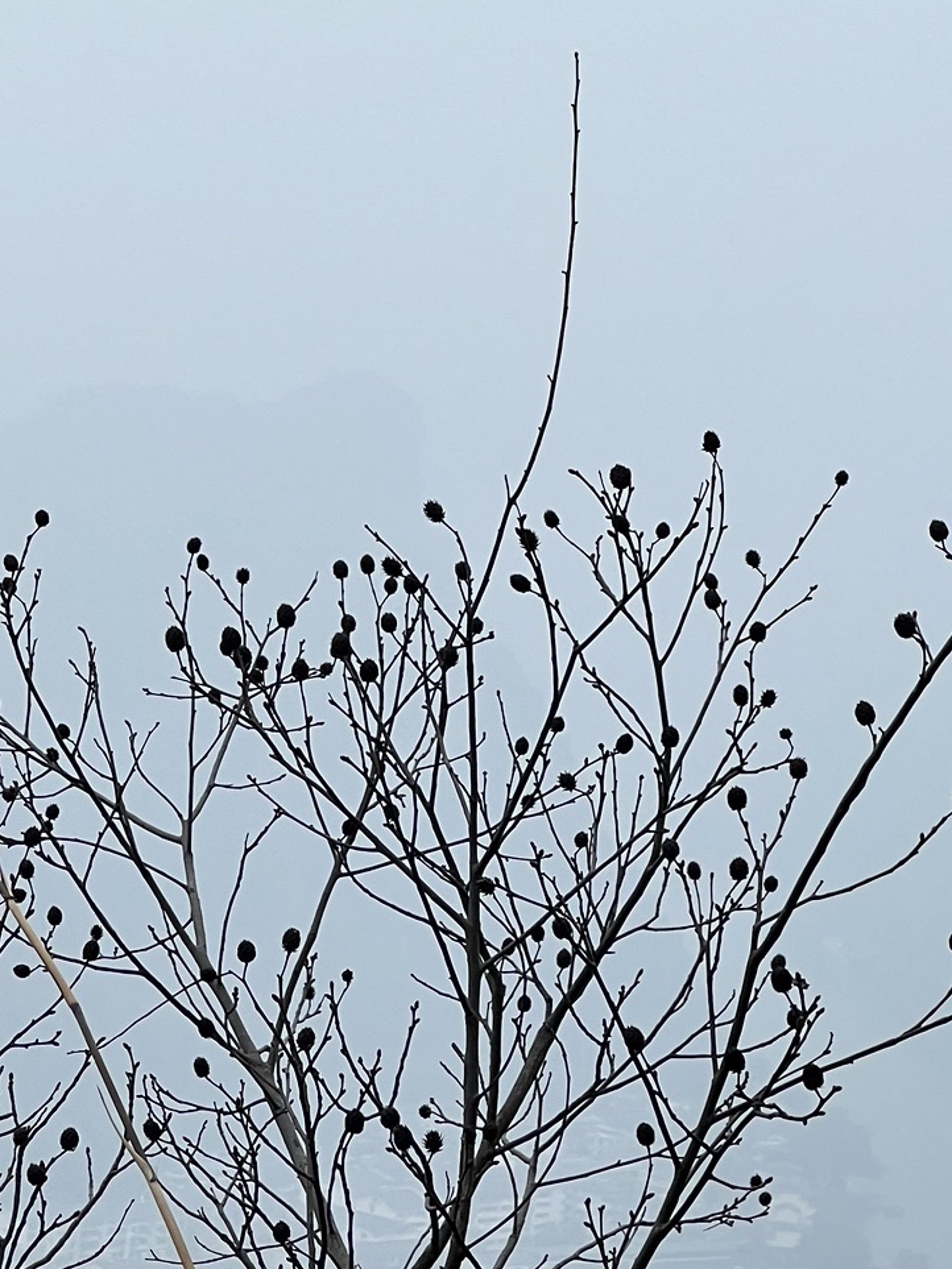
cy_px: 1016
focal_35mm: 160
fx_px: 5868
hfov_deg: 9.2
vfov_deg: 12.3
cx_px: 111
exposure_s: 1/134
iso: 32
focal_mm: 9
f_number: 2.8
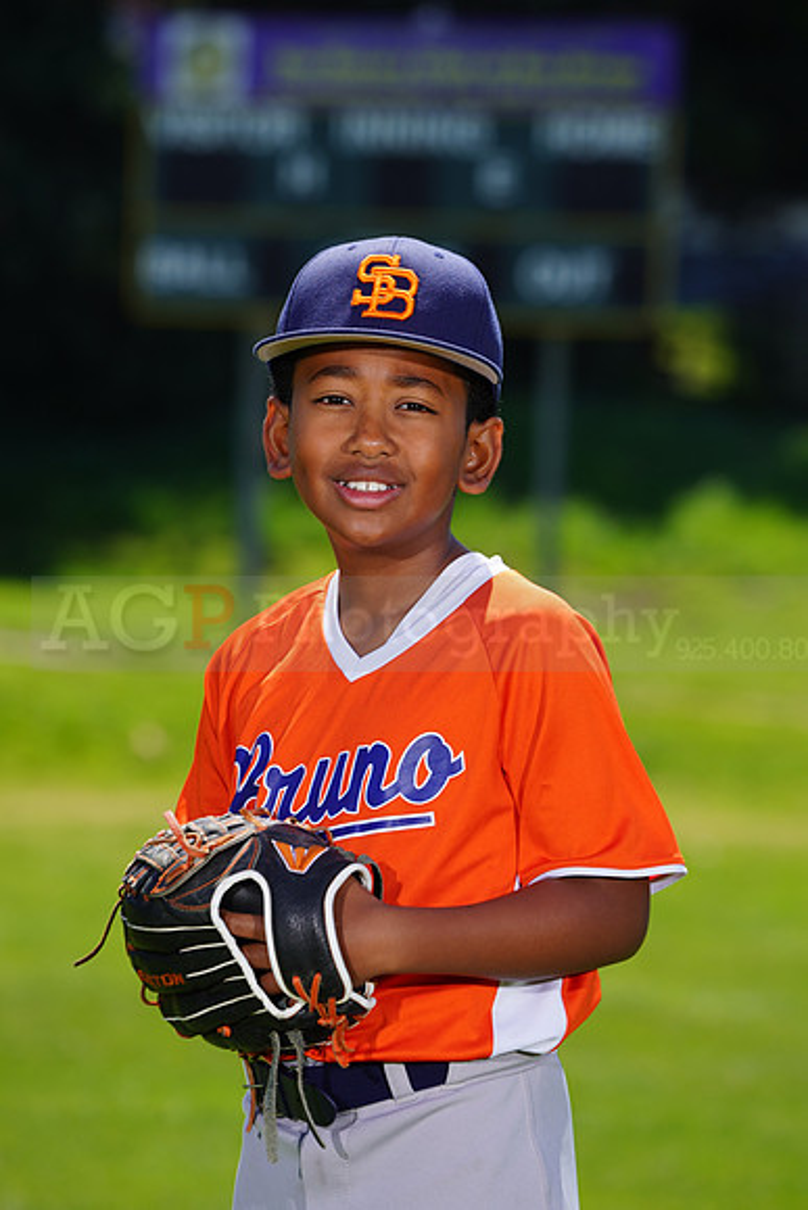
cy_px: 605
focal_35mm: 259
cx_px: 404
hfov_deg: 5.3
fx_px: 8714
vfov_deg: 7.9
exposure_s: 1/250
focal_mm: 259
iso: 100
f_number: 8
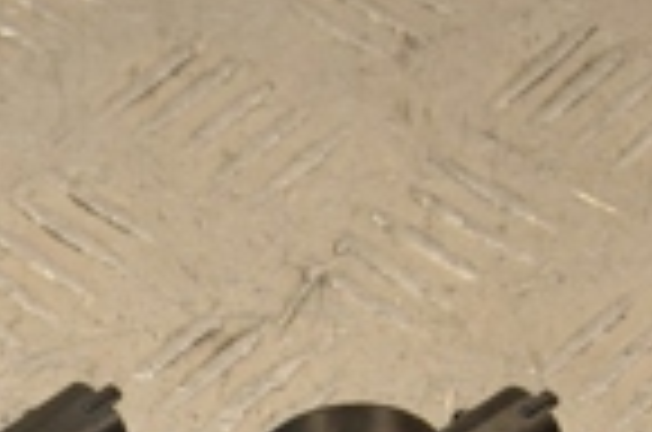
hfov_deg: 7.7
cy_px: 801
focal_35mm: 265
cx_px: -238
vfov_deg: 5.1
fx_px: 4789
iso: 800
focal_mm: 40
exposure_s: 1/200
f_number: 5
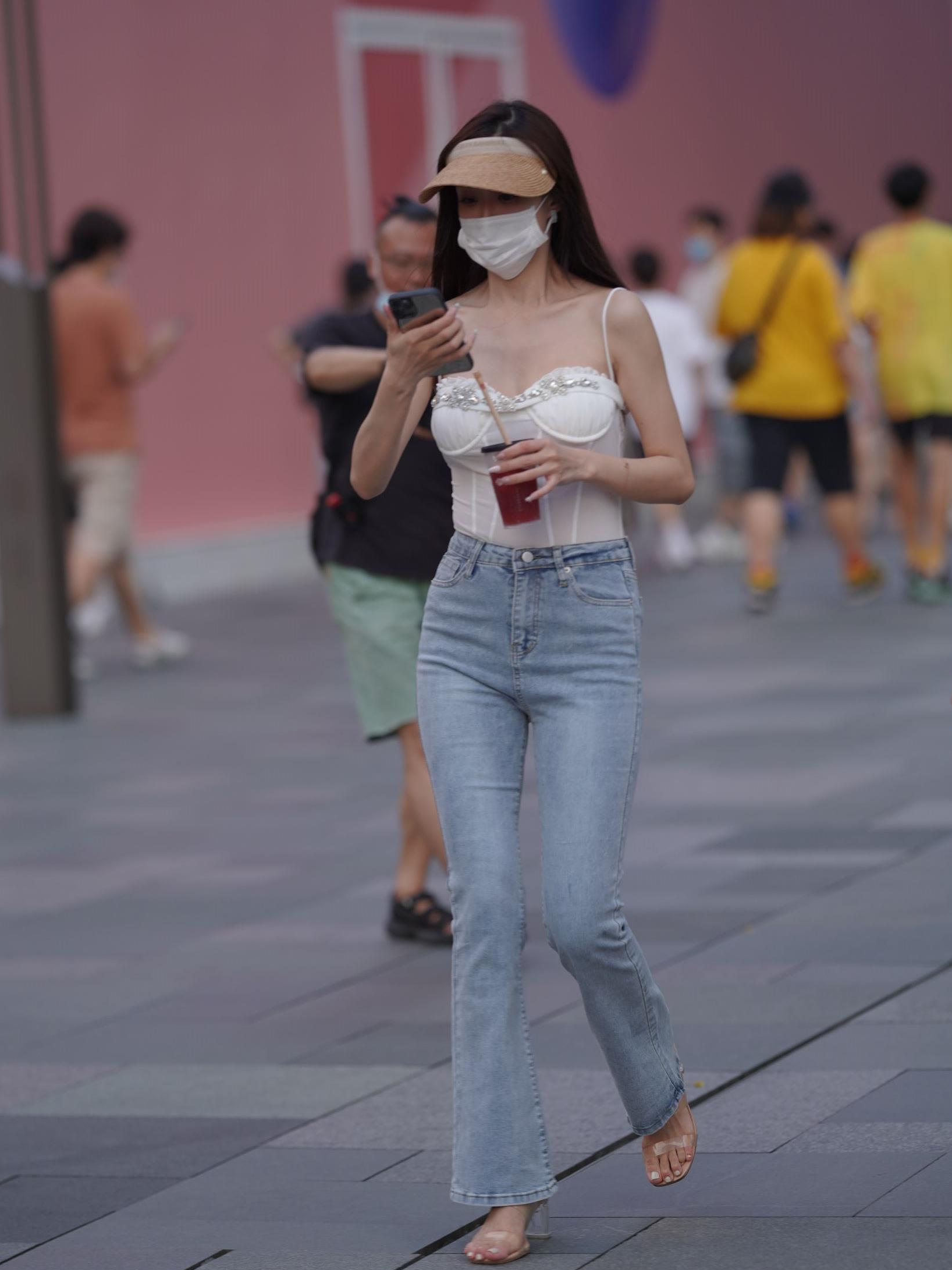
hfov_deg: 10.1
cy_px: 682
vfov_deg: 13.4
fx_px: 5391
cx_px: 479
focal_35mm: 147
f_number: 2.2
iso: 320
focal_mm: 135
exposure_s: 1/320
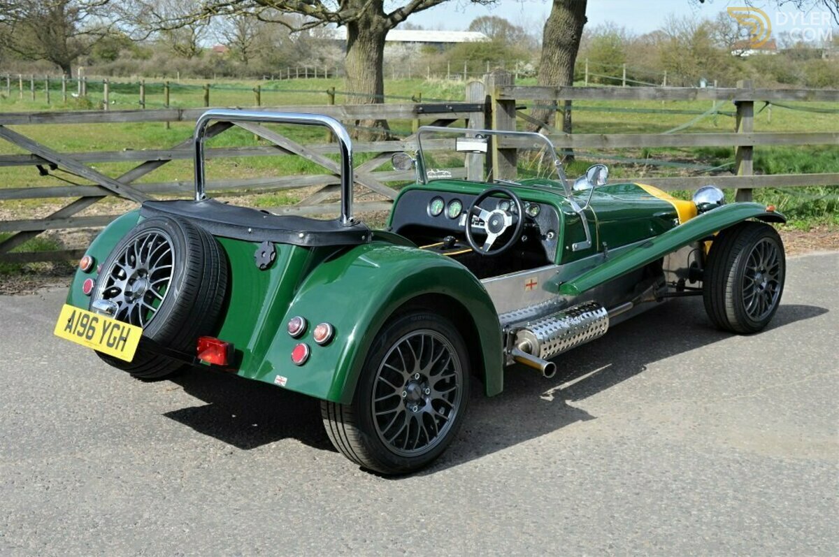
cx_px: 420
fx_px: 1047
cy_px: 278
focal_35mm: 45
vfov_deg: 29.8
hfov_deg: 43.7
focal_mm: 30
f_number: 7.1
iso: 100
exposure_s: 1/200
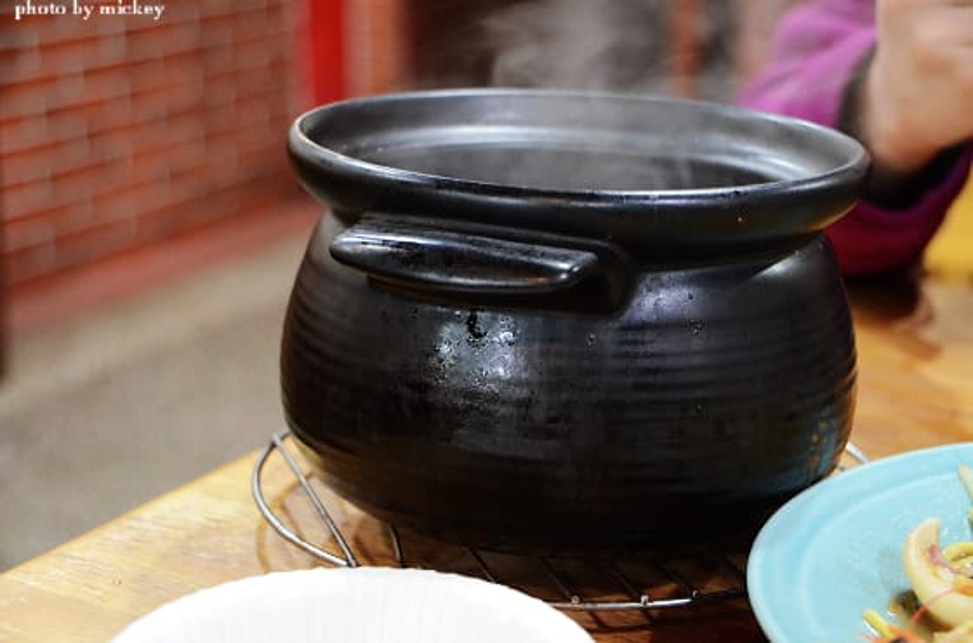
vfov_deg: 18.1
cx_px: 486
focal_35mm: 75
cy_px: 322
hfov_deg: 27.1
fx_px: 2021
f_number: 4.5
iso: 3200
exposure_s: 1/30
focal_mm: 50
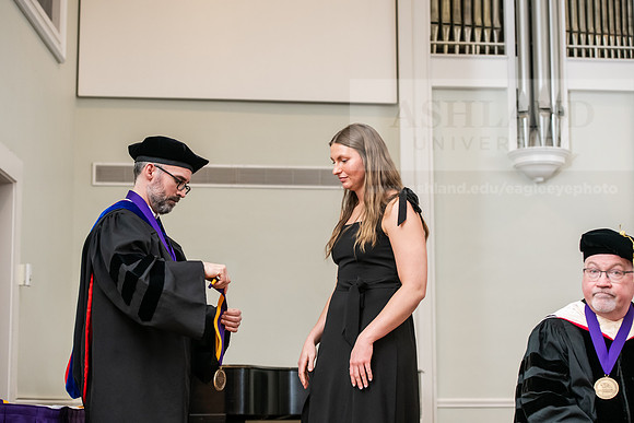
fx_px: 1374
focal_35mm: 78
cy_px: 212
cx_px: 317
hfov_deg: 26.0
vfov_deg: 17.5
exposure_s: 1/200
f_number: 4.5
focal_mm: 78
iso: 1600
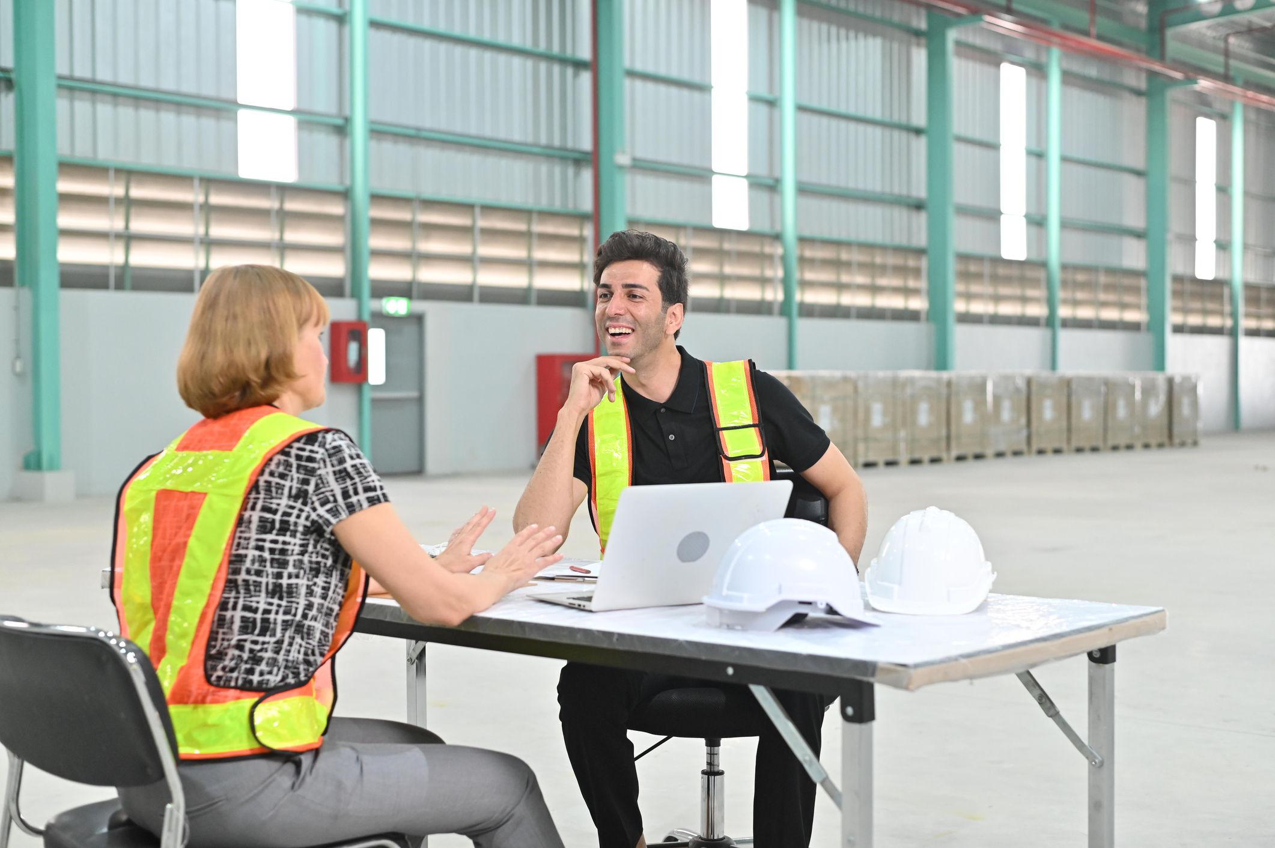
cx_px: 638
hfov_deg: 39.6
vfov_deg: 27.0
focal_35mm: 50
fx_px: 1770
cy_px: 424
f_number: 2.8
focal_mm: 50
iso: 2000
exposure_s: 1/250
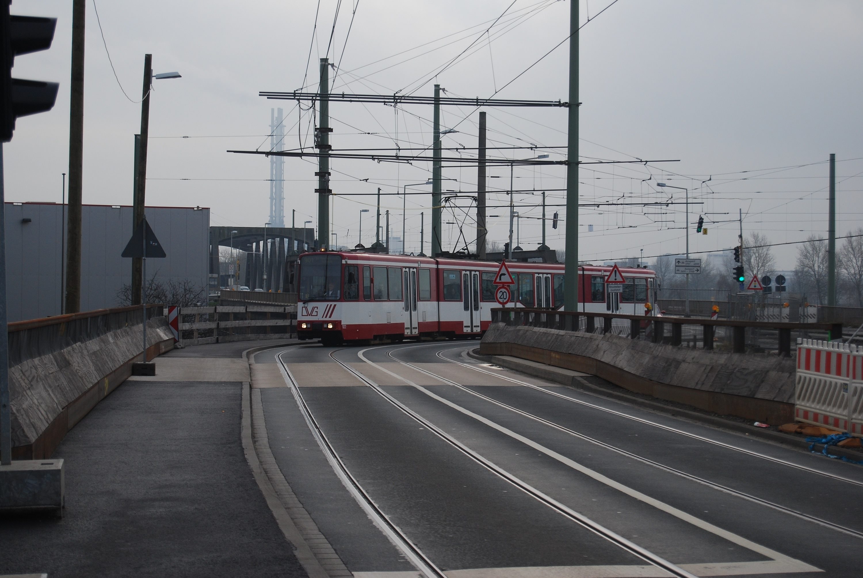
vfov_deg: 16.6
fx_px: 1980
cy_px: 289
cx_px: 432
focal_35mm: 82
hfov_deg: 24.6
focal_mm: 55
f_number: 5.6
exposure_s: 1/500
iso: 220
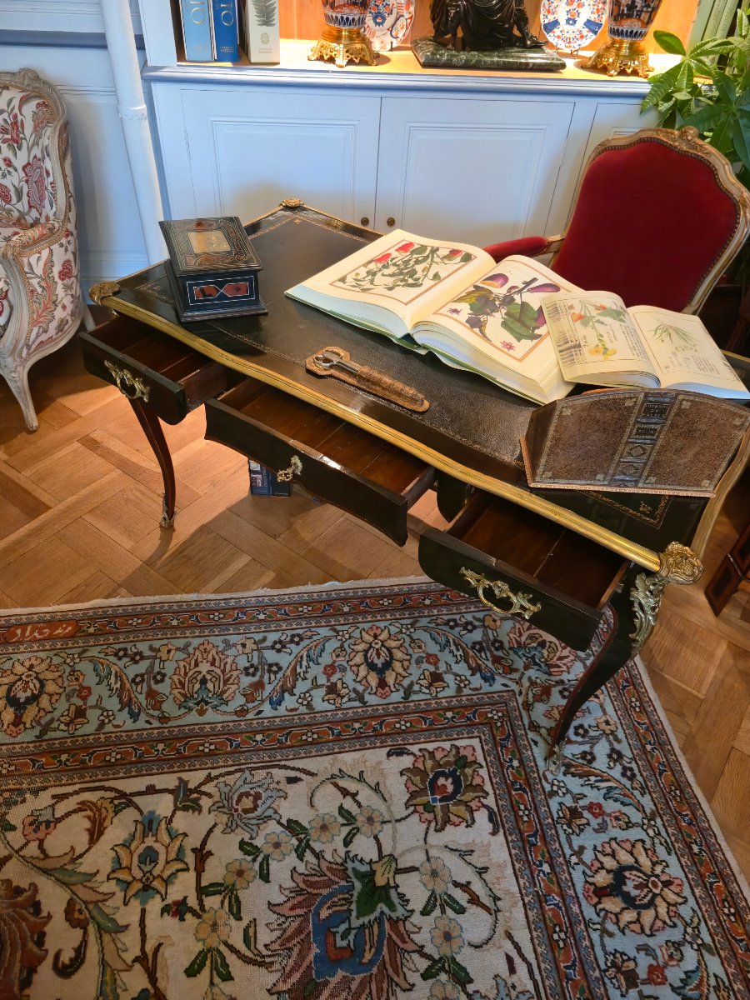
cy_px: 500
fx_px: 664
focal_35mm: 23
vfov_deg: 73.9
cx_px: 375
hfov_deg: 58.9
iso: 640
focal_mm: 5.4
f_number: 1.8
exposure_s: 1/50
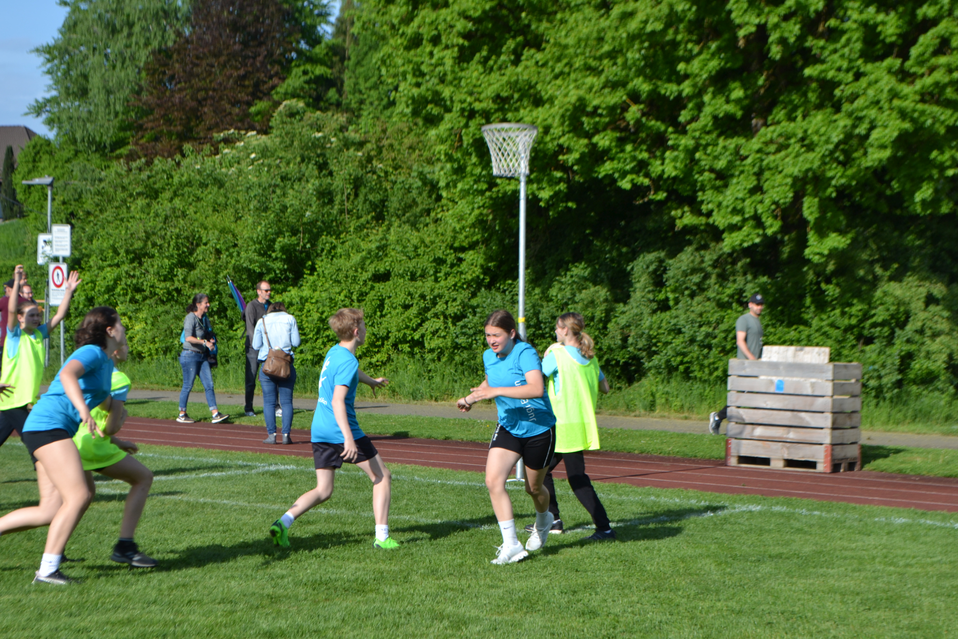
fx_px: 2195
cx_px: 479
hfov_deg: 24.6
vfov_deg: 16.6
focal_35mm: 82
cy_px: 320
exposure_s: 1/250
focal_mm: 55
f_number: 8
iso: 100
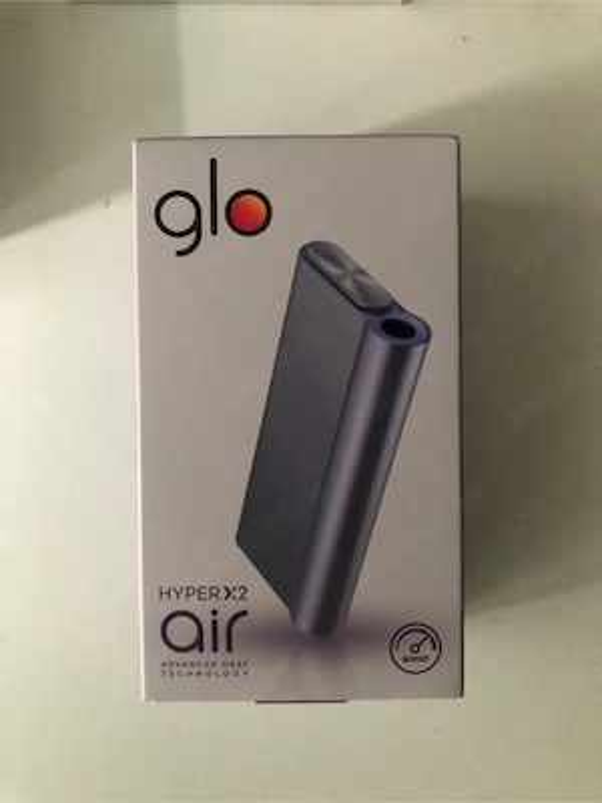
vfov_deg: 63.4
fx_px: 649
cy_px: 402
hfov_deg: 49.7
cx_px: 301
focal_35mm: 28
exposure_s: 1/5
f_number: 1.8
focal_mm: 4
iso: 100
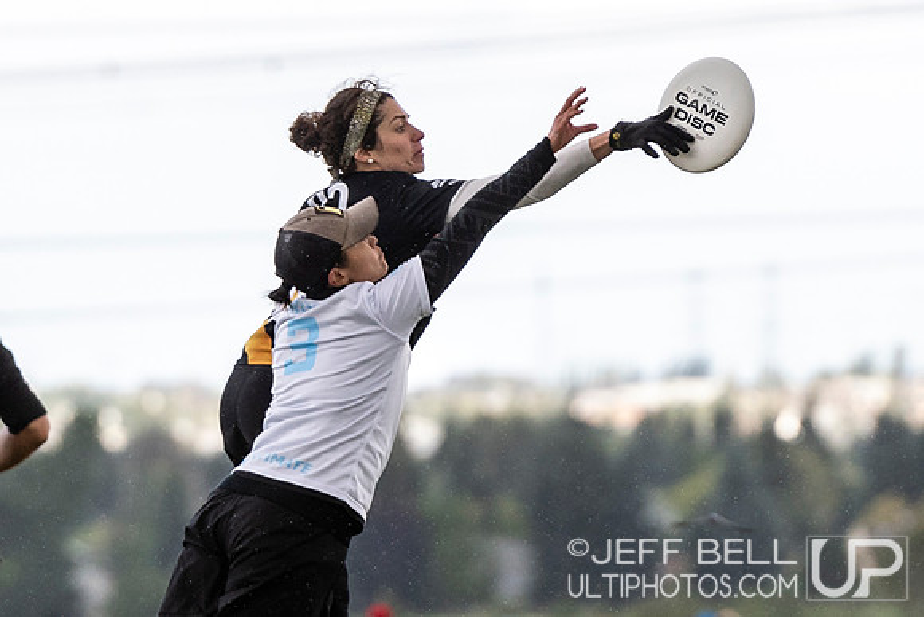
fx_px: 22845
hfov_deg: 2.3
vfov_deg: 1.5
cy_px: 329
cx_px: 361
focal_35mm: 890
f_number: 4
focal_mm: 200
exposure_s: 1/1250
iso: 200
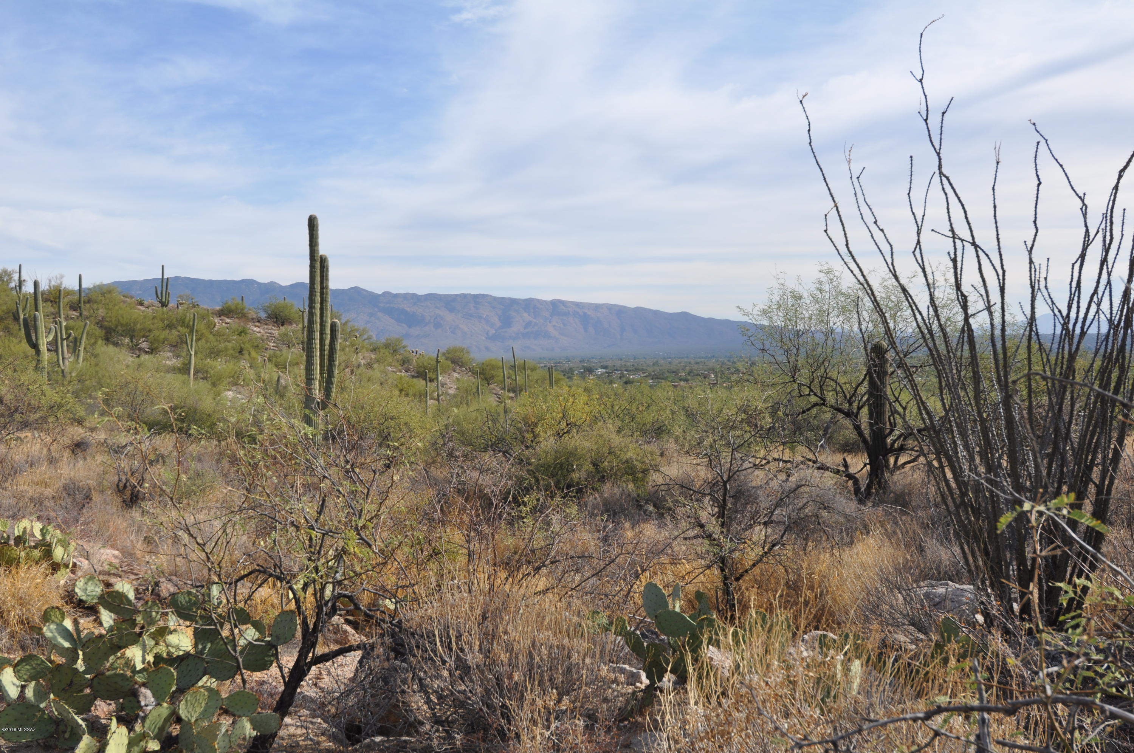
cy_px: 376
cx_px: 567
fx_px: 1133
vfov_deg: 36.8
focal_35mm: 36
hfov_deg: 53.2
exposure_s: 1/320
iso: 200
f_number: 9
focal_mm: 24
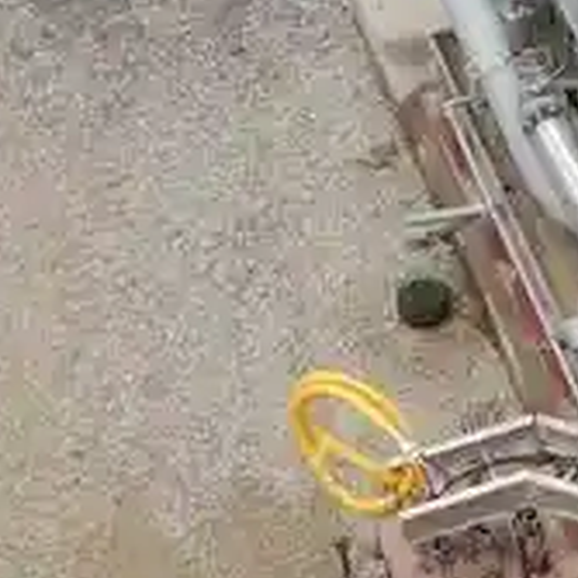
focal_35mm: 159
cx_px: 1281
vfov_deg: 10.9
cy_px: -40
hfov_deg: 9.9
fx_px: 3004
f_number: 3.3
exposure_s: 1/320
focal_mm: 7.1
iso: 100
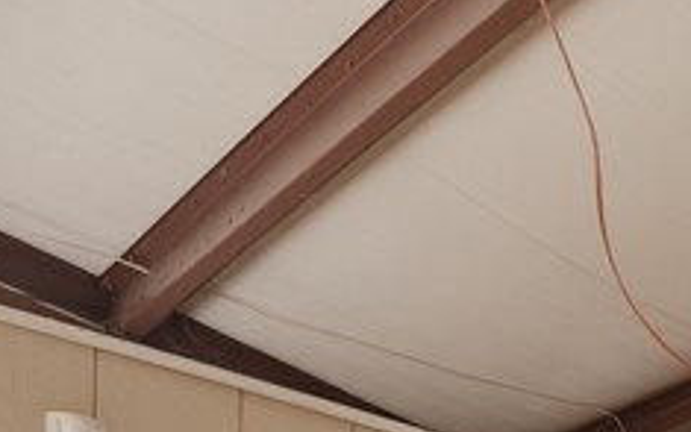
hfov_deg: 20.9
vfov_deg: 14.9
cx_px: 1253
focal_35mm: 66
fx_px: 1243
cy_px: 940
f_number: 8
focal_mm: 14
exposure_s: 1/60
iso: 400
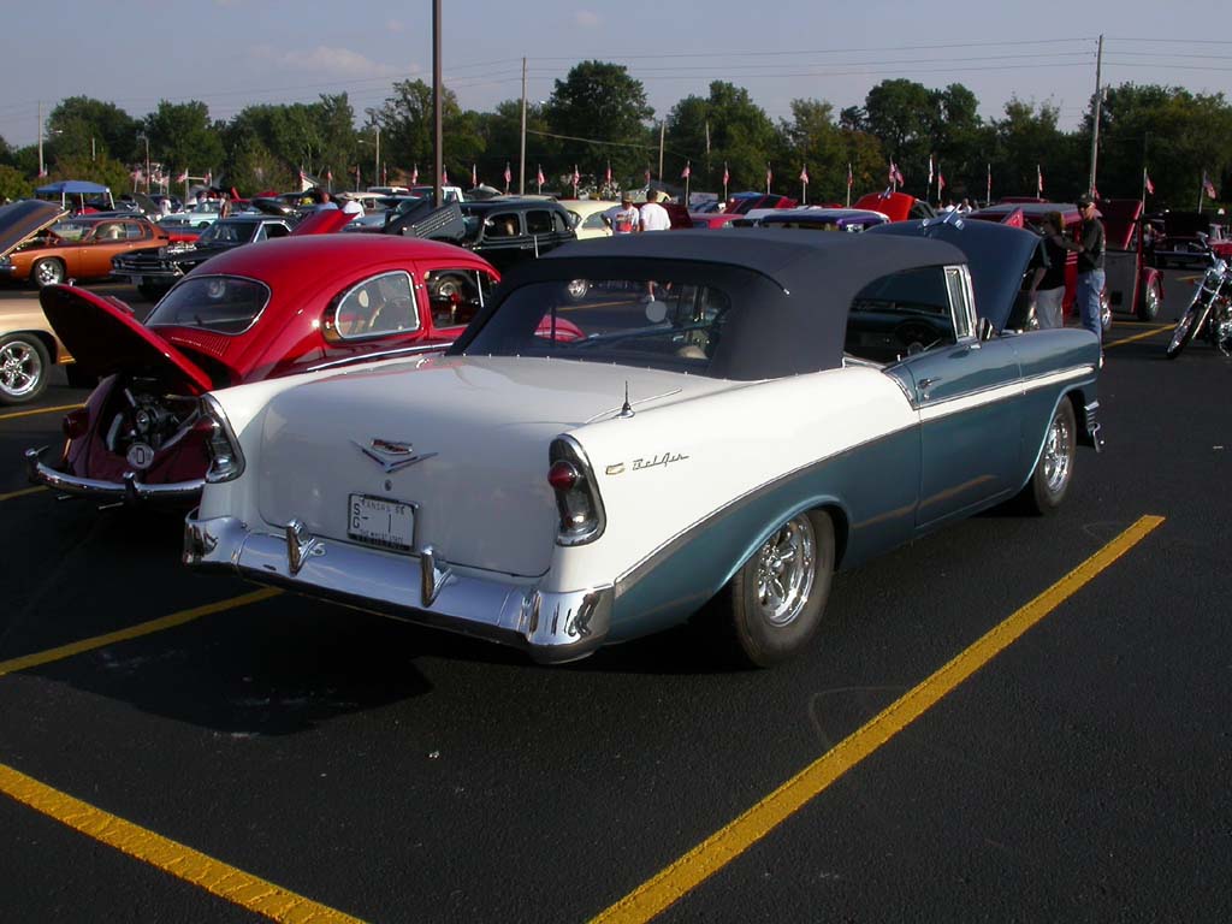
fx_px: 1352
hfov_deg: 49.0
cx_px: 616
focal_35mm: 38
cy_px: 462
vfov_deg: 37.7
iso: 100
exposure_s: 1/363
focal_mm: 7.85
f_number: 7.5
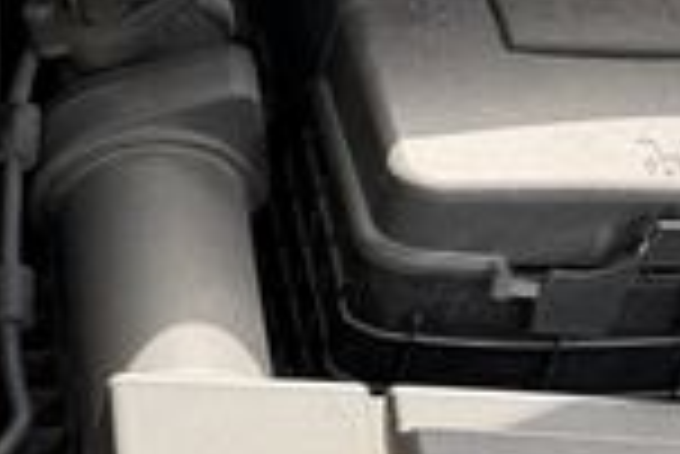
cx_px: -527
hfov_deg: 13.9
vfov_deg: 10.4
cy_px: 337
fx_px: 2496
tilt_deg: -43.6
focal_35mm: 132
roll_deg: +2.9
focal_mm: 6.76
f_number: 1.78
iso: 80
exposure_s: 1/401
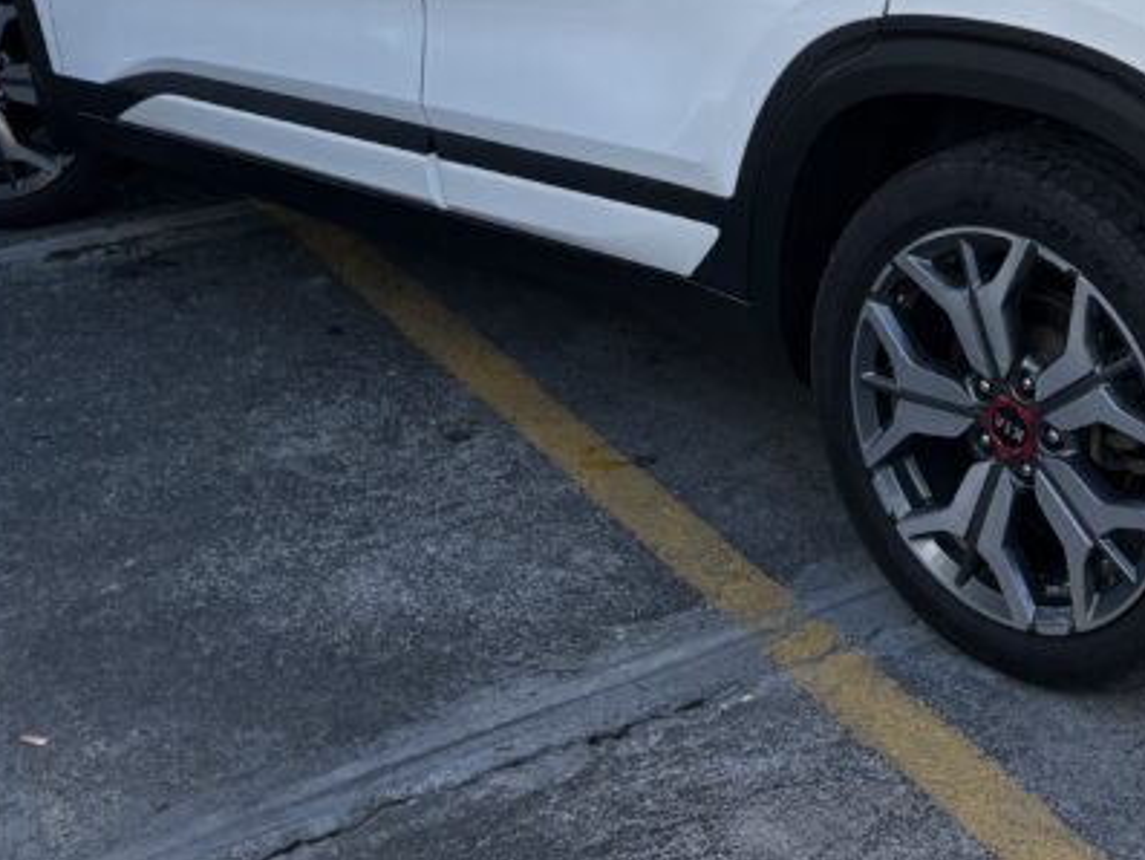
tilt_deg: -7.3
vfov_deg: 20.5
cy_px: -176
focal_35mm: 67
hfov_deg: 28.3
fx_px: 2217
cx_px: 932
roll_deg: +0.6
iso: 50
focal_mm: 5.96
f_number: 1.6
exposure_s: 1/1048
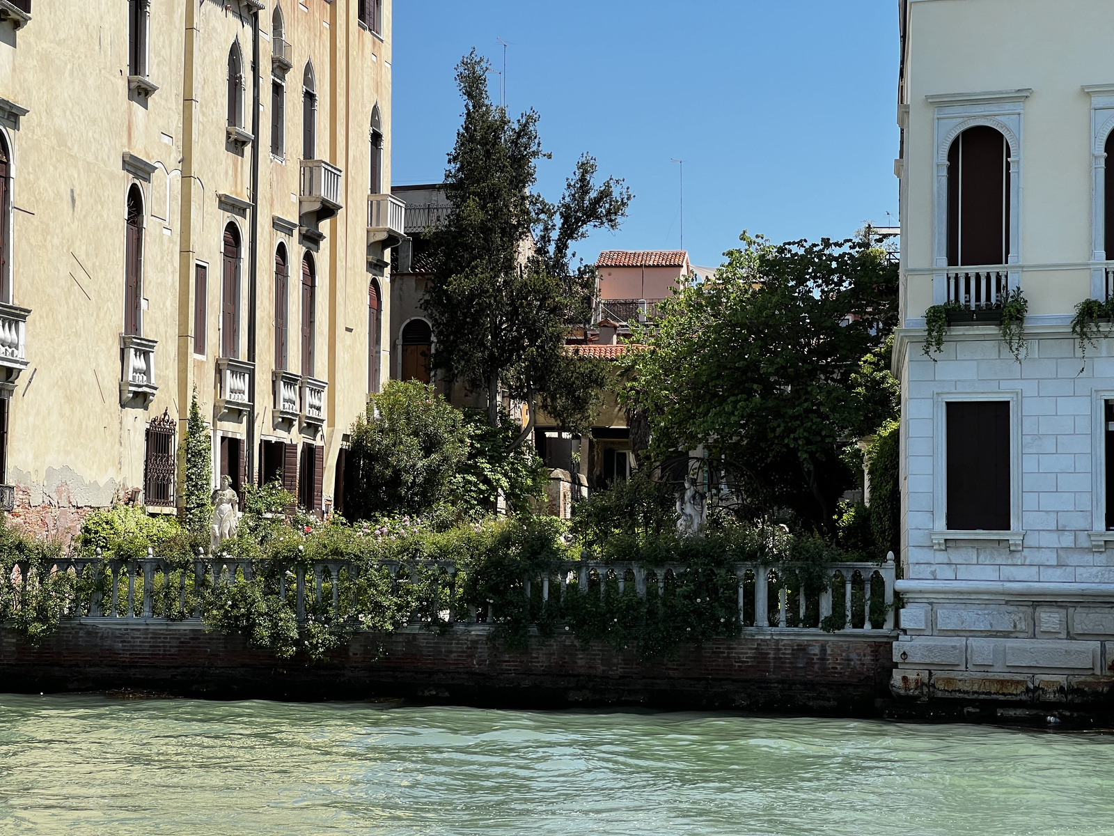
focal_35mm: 77
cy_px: 418
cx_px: 557
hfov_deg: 25.3
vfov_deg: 19.1
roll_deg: -0.4
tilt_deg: +4.0
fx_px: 2478
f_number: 2.8
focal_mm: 9
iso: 32
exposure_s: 1/681
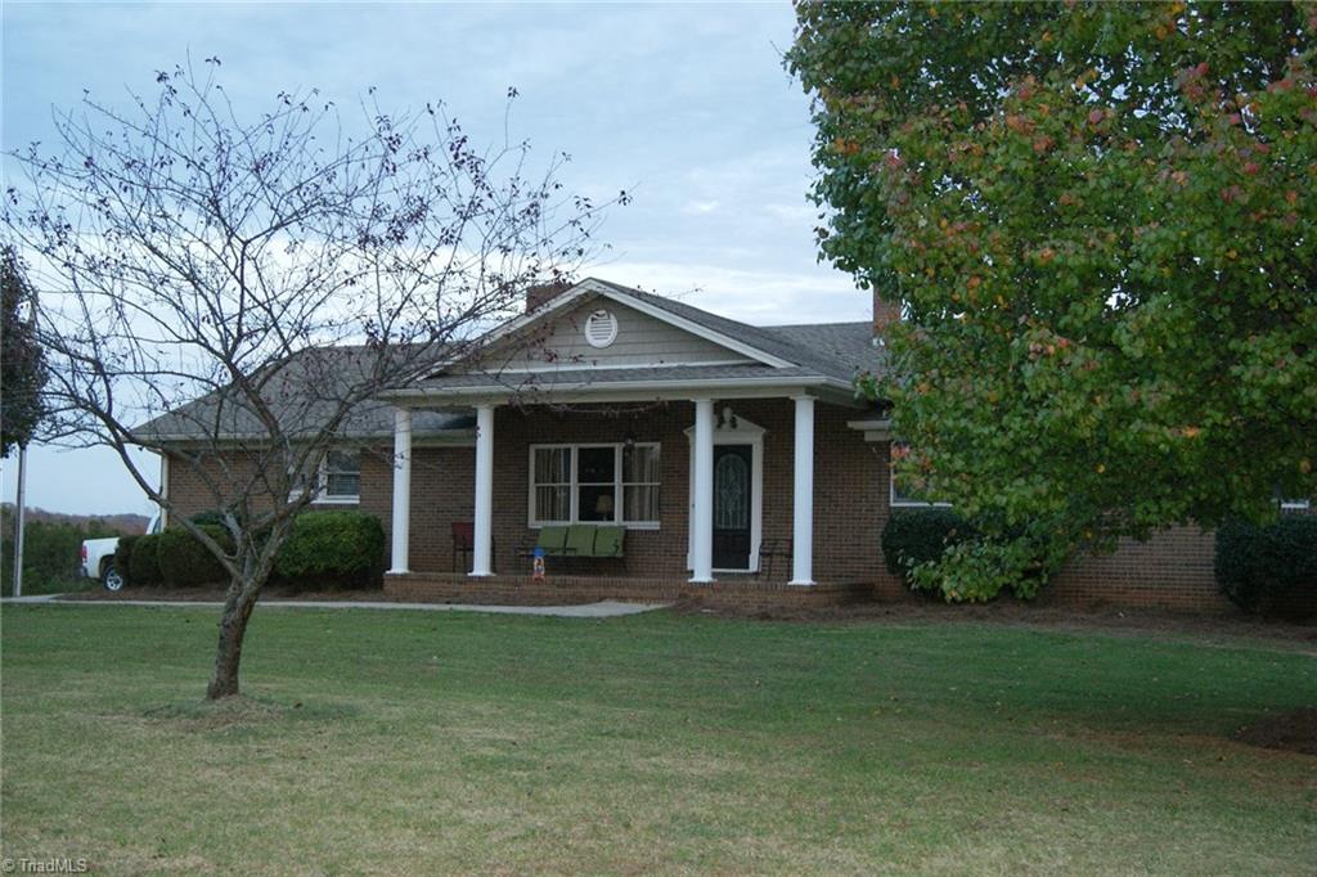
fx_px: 1646
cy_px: 438
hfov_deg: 43.6
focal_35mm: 45
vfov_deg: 29.8
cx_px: 658
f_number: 4.5
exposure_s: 1/60
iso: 400
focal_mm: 30
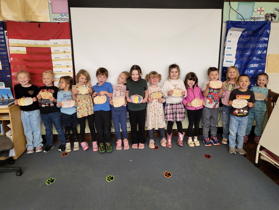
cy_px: 105
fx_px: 210
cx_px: 140
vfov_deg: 53.1
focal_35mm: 26
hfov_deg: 67.3
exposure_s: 1/40
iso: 400
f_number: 1.8
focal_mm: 4.25
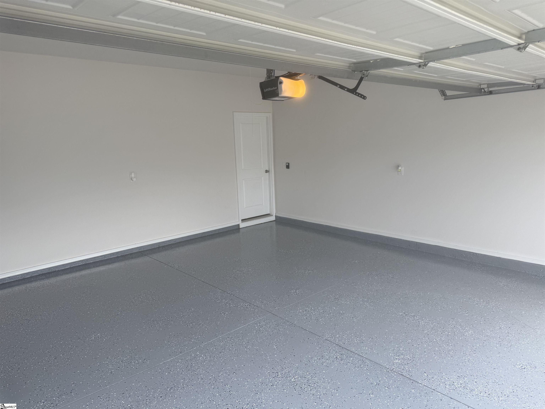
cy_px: 204
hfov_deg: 71.6
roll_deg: +2.3
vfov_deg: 56.8
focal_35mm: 24
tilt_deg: -10.3
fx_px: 378
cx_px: 272
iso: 80
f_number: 1.78
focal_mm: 6.76
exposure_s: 1/361
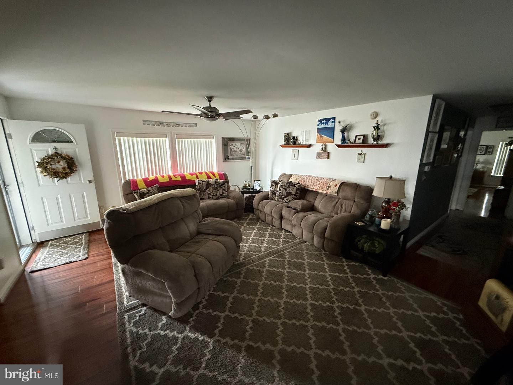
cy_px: 192
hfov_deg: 102.1
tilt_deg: -12.4
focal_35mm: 14
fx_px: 207
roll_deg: -0.6
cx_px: 256
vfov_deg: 85.7
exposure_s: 1/60
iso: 800
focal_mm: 2.22
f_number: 2.2
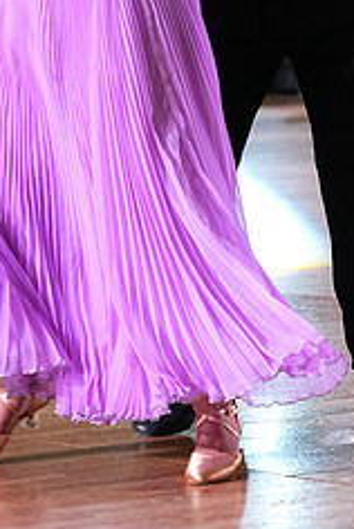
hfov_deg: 4.7
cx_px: 194
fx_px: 4294
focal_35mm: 292
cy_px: -105
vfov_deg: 7.0
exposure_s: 1/400
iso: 6400
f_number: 4.5
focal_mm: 119
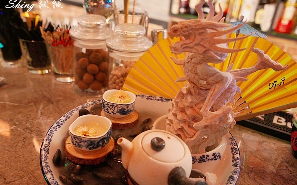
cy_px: 93
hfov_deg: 54.0
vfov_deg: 35.3
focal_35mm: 36
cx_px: 149
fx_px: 291
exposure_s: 1/20
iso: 2500
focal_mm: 35
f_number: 4
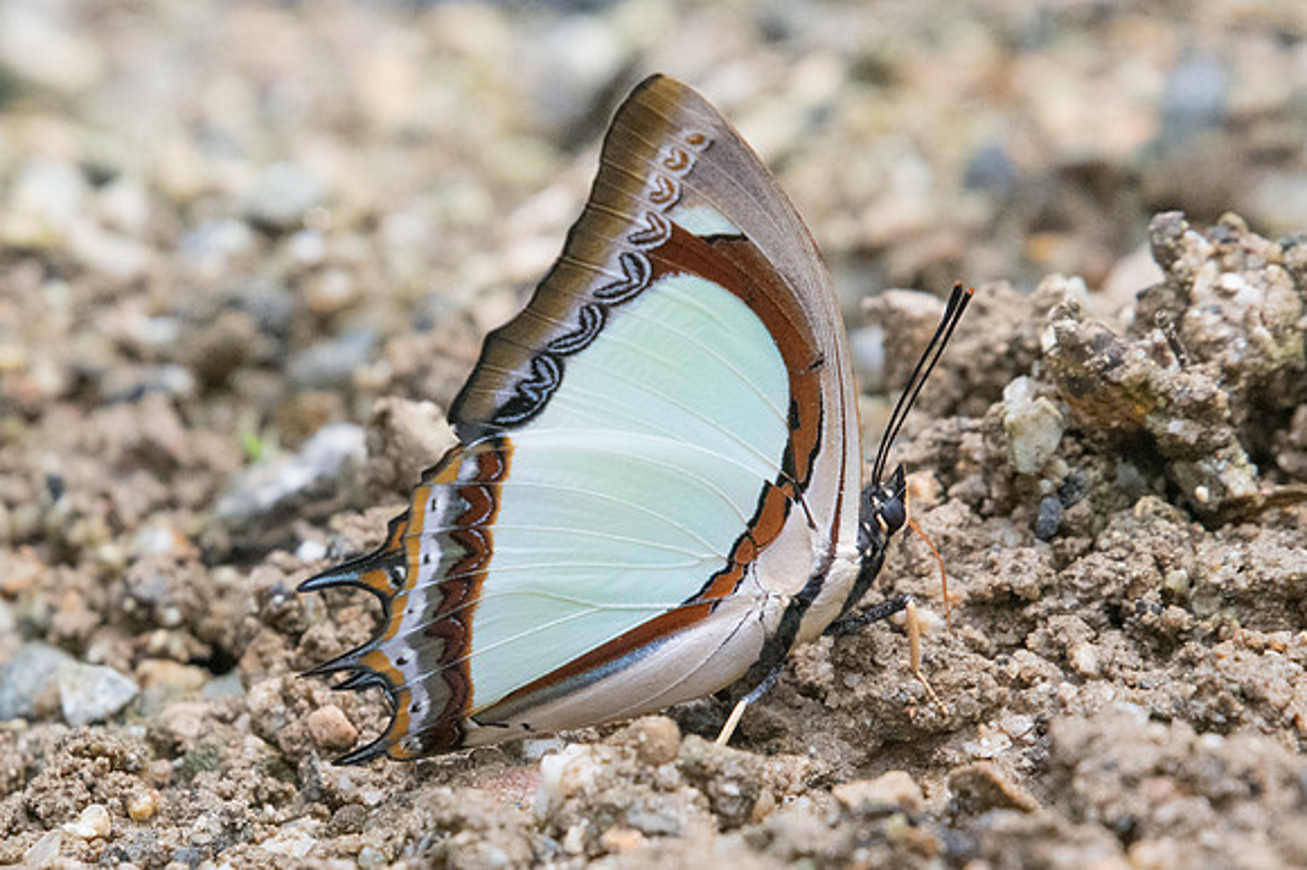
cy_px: 475
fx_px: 28136
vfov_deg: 1.8
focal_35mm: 775
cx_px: 714
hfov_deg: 2.7
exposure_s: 1/800
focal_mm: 400
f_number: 10
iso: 1600
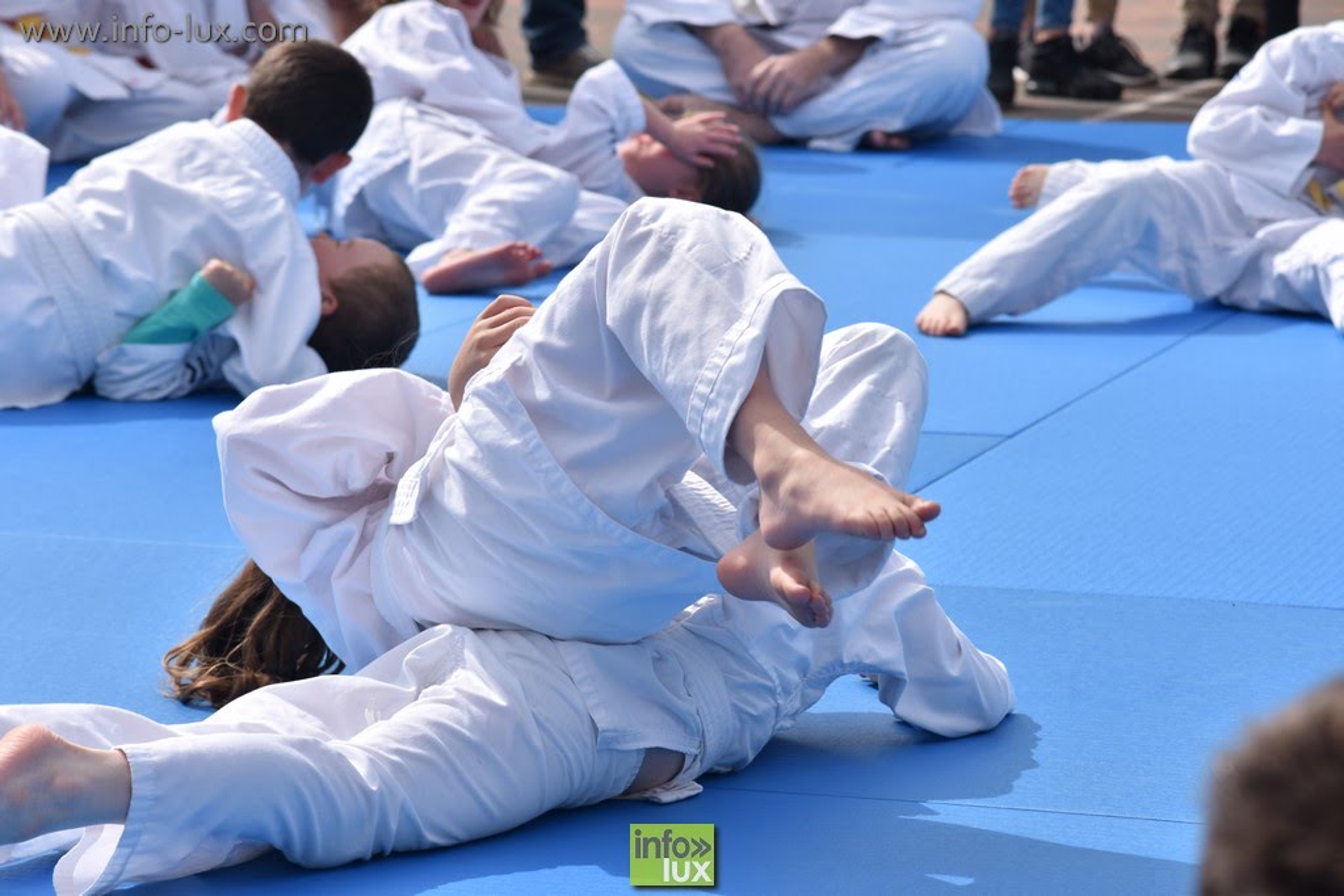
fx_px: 5488
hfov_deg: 14.0
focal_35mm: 147
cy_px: 448
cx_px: 672
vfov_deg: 9.3
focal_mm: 98
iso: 100
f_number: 7.1
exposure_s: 1/500
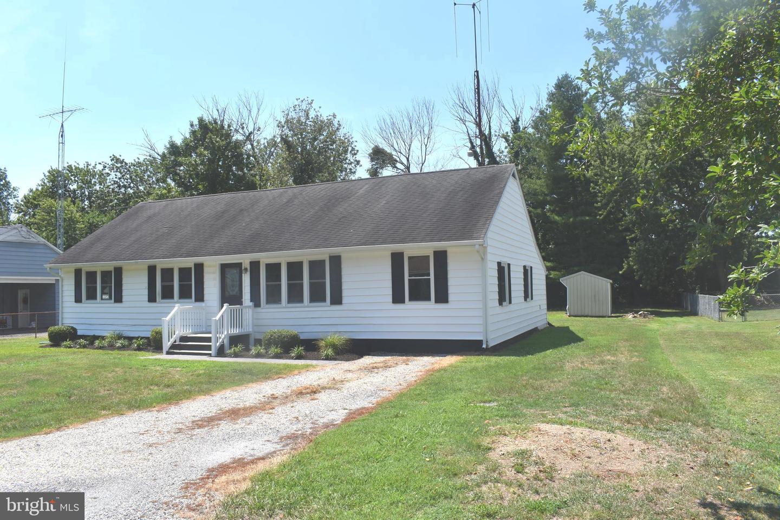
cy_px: 260
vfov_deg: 47.9
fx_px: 585
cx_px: 390
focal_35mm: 27
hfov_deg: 67.4
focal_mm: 18
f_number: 10
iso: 100
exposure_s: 1/200
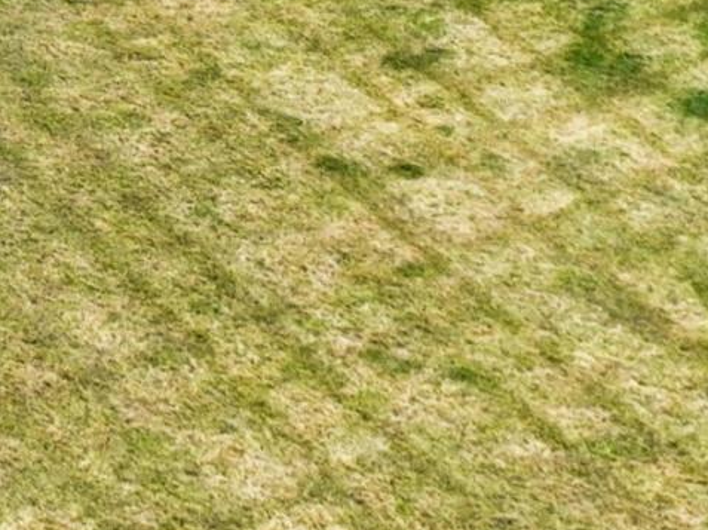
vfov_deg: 8.7
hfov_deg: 11.8
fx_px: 3086
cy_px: -850
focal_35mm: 151
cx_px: -696
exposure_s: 1/800
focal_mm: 12.3
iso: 200
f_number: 2.8
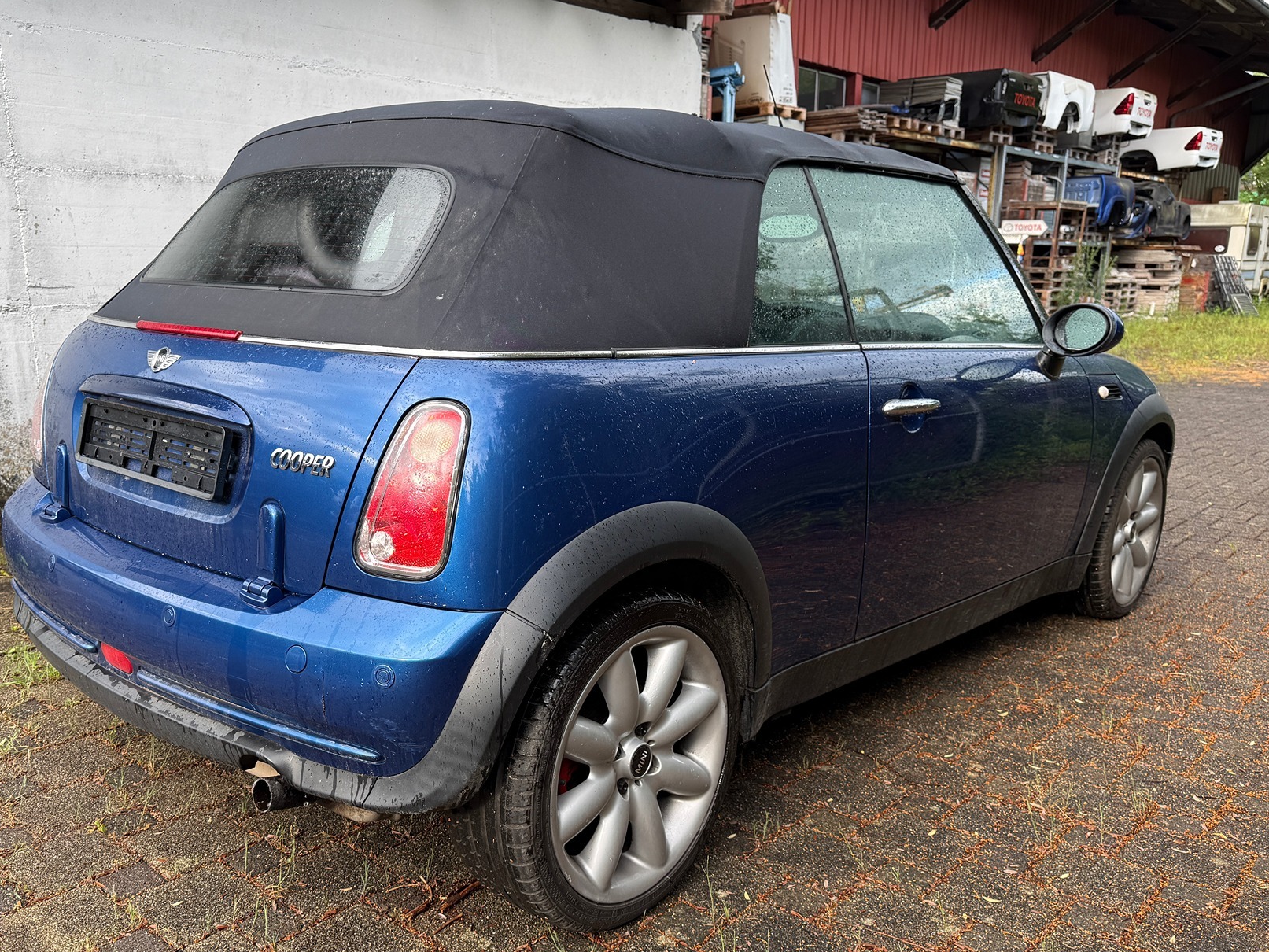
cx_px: 523
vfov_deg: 46.7
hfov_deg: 59.6
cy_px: 544
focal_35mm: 30
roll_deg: +1.1
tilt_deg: -12.9
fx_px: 1100
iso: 100
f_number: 1.78
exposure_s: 1/405
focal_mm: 6.76
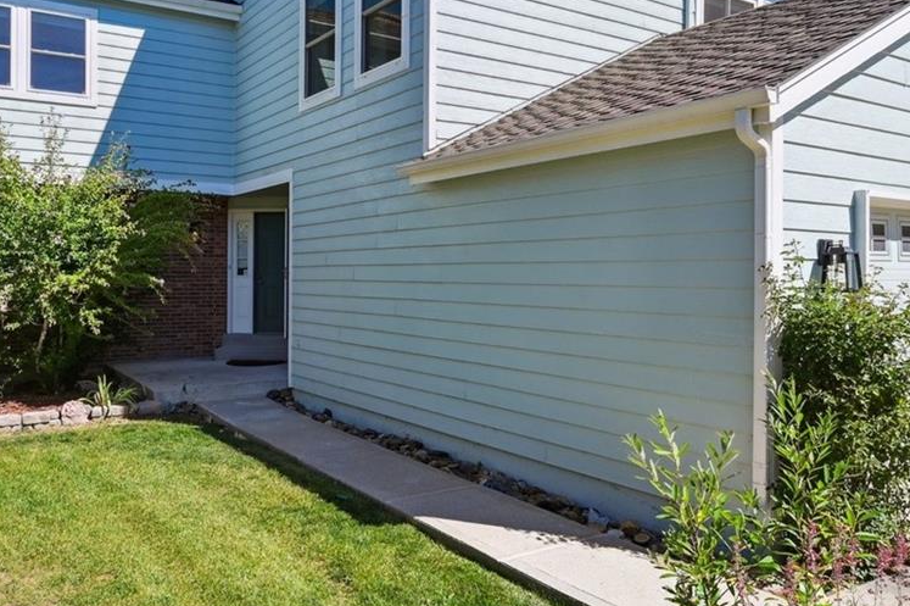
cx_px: 384
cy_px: 234
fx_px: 758
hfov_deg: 61.6
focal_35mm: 30
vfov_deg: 43.3
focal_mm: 14
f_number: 10
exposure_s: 1/400
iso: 400
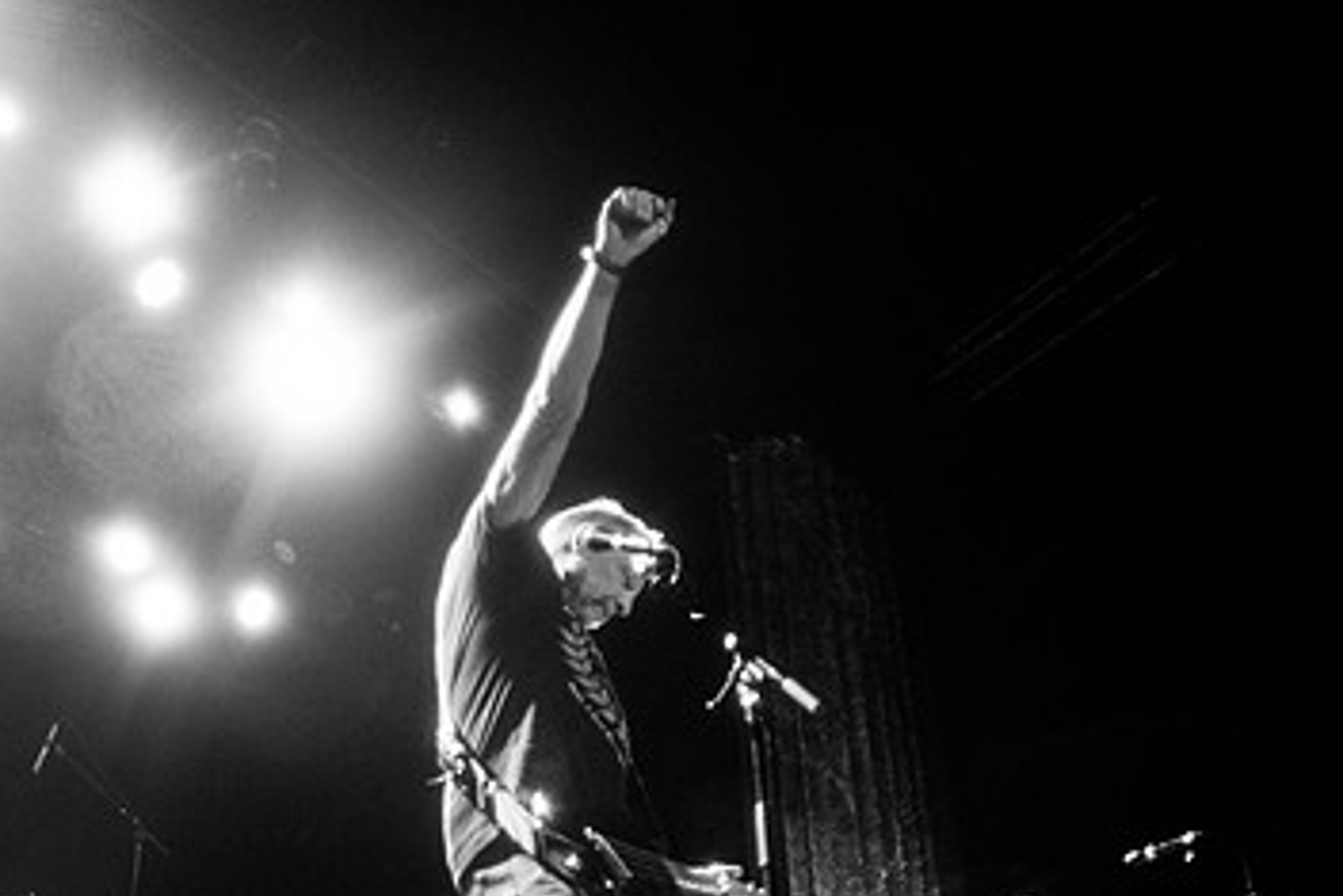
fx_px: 1232
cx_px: 416
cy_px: 711
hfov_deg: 55.6
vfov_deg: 38.6
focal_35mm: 33
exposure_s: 1/320
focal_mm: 20
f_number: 3.2
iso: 3200
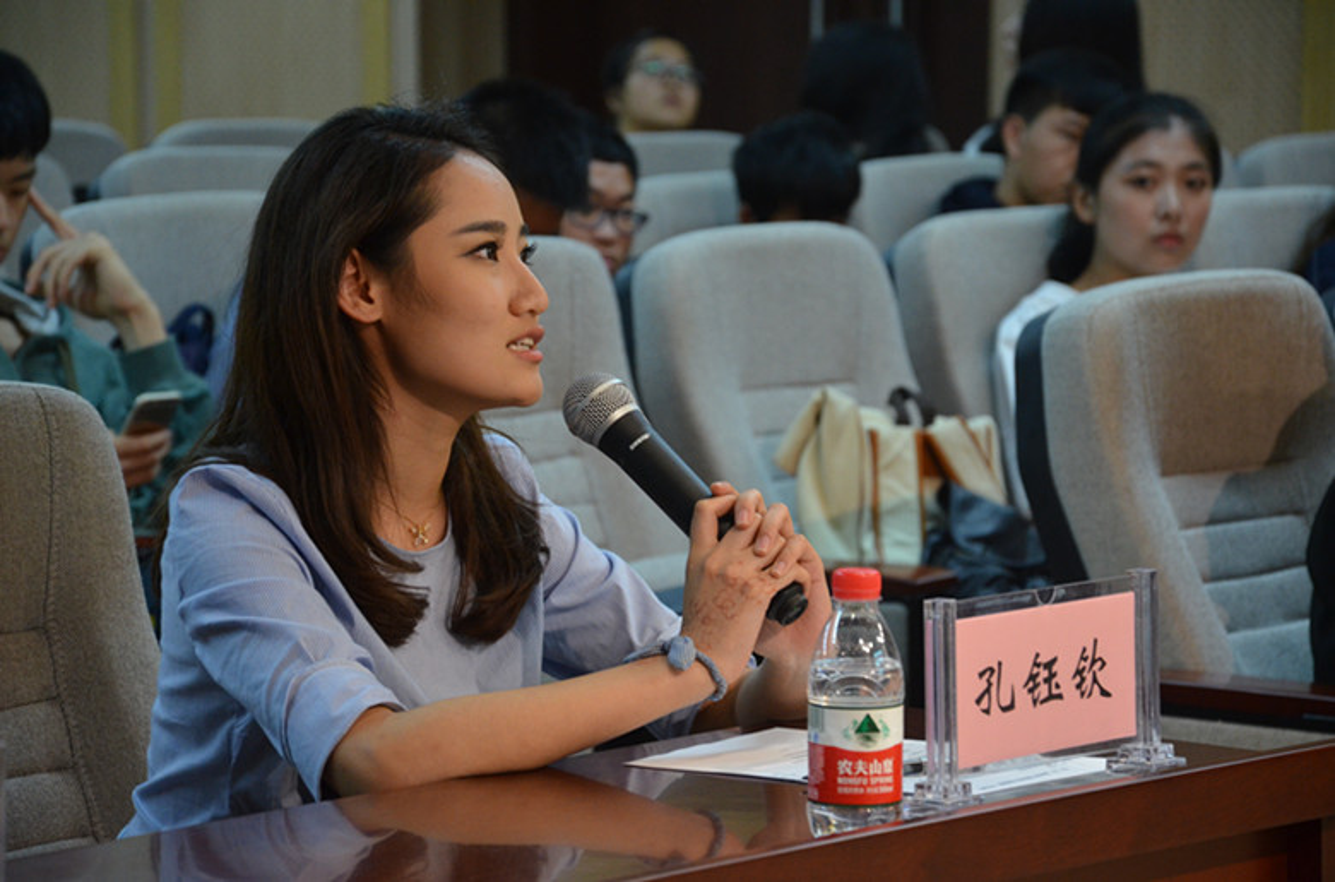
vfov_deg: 8.7
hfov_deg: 13.1
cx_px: 668
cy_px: 441
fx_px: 5823
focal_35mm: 158
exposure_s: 1/25
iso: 1600
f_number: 5.6
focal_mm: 105
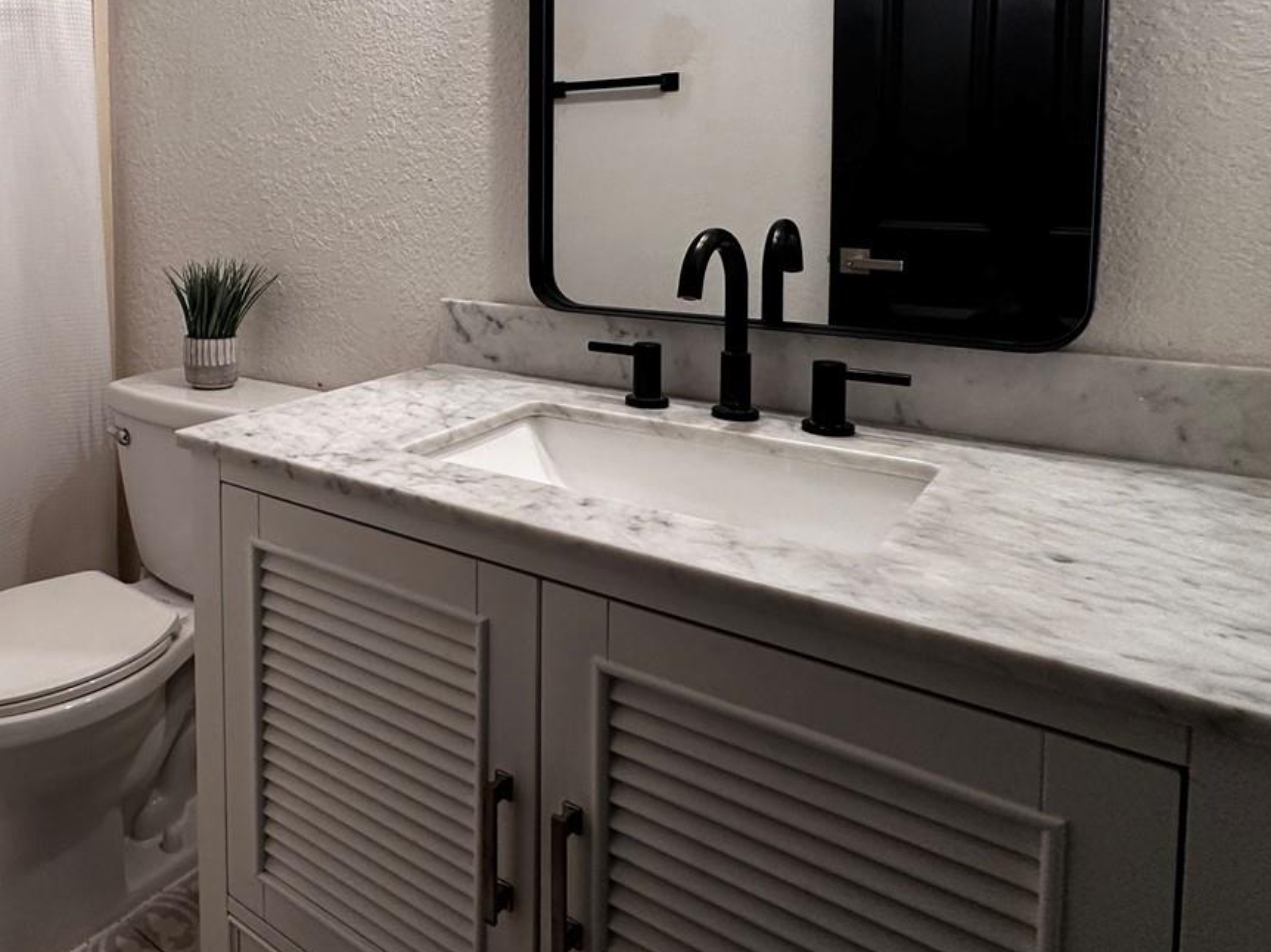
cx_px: 260
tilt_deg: -4.3
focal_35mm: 26
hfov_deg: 61.9
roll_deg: +0.3
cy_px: 251
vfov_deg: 51.0
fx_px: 954
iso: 250
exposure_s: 1/60
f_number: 2.2
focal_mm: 2.22
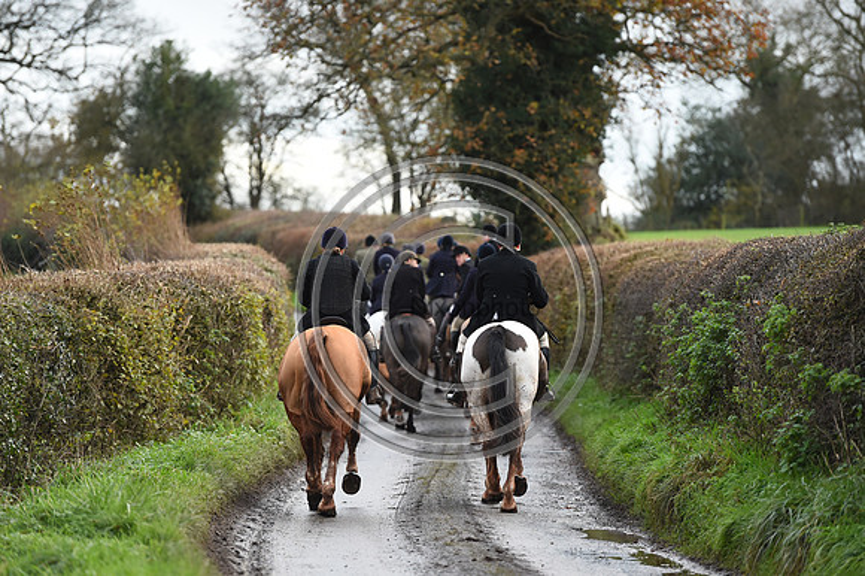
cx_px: 432
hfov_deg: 10.8
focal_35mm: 190
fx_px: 4563
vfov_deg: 7.2
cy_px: 288
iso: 1600
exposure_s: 1/1000
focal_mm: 190
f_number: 3.5
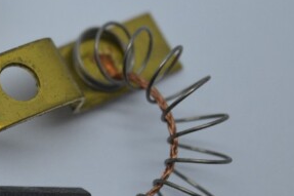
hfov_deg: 9.8
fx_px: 1692
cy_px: 51
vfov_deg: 6.6
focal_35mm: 207
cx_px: -55
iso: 360
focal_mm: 55
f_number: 5.6
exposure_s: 1/125
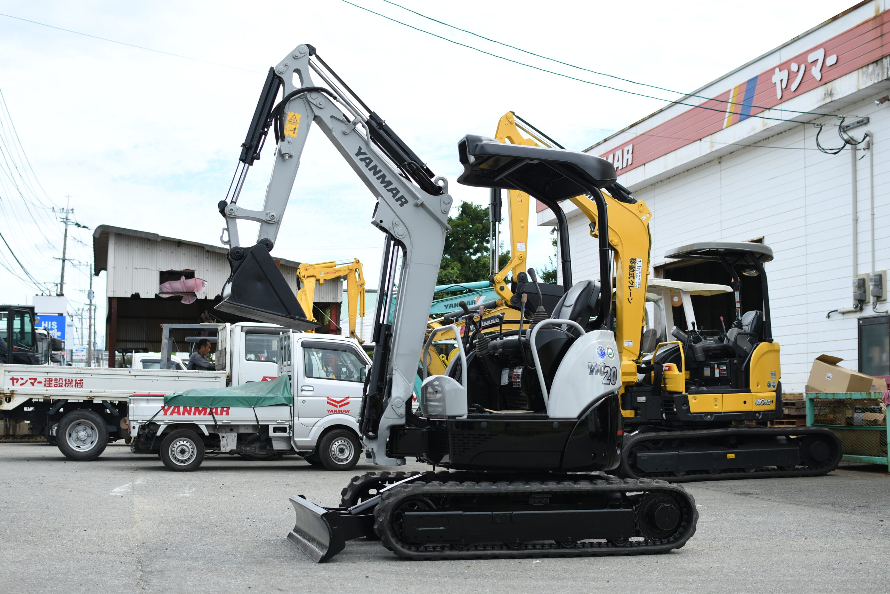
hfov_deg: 37.8
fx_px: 1298
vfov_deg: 25.8
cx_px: 445
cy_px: 297
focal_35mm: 52
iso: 100
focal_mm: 35
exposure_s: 1/1000
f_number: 2.8
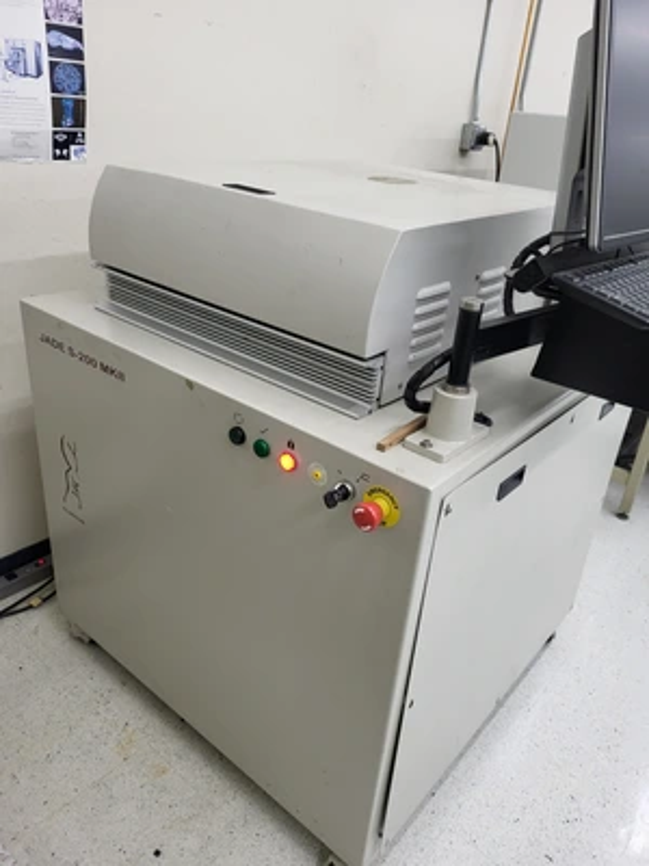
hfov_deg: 53.1
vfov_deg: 67.3
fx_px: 650
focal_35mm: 26
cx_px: 324
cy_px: 433
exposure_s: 1/120
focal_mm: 5.4
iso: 200
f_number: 1.8
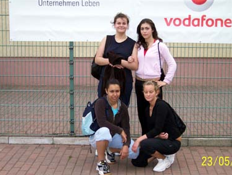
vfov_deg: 24.1
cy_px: 83
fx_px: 409
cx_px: 135
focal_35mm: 61
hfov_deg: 31.6
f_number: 3.4
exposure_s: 1/700
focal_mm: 10.7
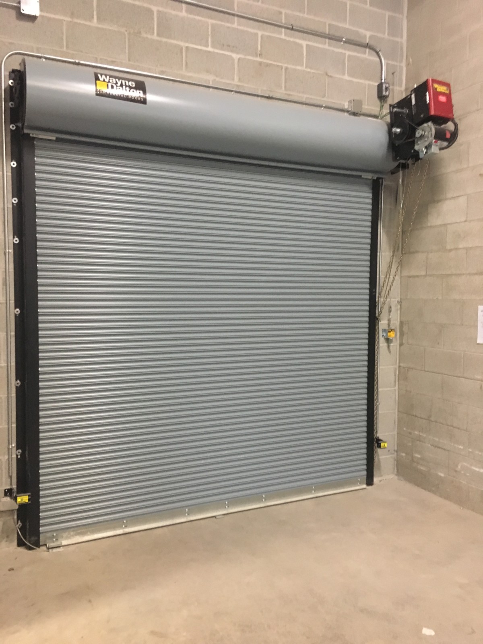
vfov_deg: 61.7
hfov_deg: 48.2
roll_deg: +0.6
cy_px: 322
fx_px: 540
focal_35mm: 29
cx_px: 242
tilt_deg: -1.6
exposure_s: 1/15
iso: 400
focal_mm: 4.15
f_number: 2.2
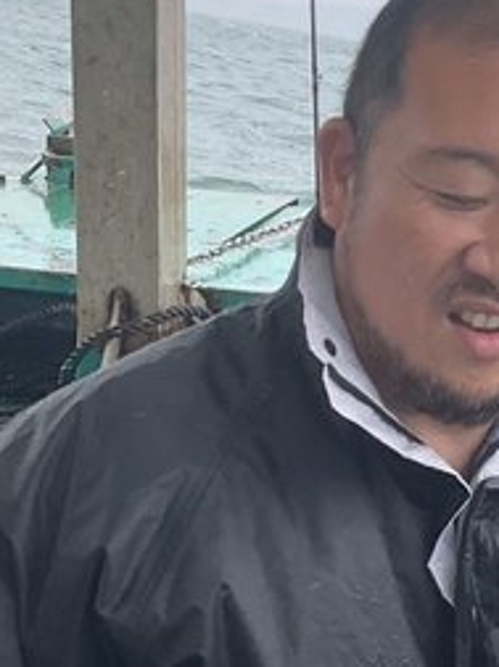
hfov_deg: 14.9
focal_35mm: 98
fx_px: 1888
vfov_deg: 19.6
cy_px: 622
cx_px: 420
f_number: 1.8
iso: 25
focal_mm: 3
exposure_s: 1/329
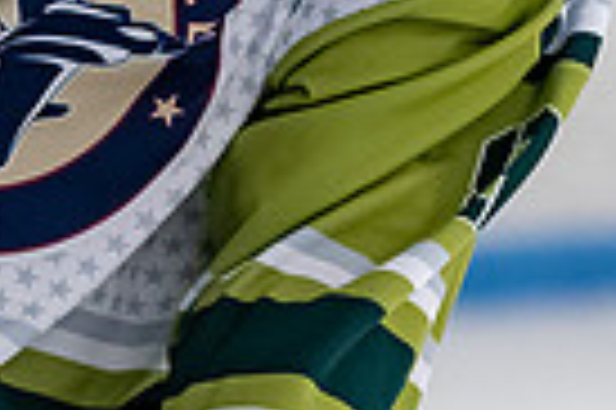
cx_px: 82
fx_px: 18236
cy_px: -436
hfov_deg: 1.9
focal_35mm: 1067
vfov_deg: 1.3
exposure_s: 1/800
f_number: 3.2
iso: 2000
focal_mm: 160
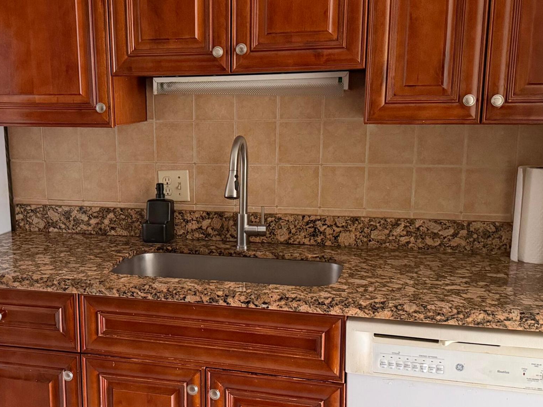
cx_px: 183
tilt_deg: -13.5
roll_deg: +1.1
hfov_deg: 41.6
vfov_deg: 32.1
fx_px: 706
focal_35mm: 45
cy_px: 245
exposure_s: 1/44
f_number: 1.78
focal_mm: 6.76
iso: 800
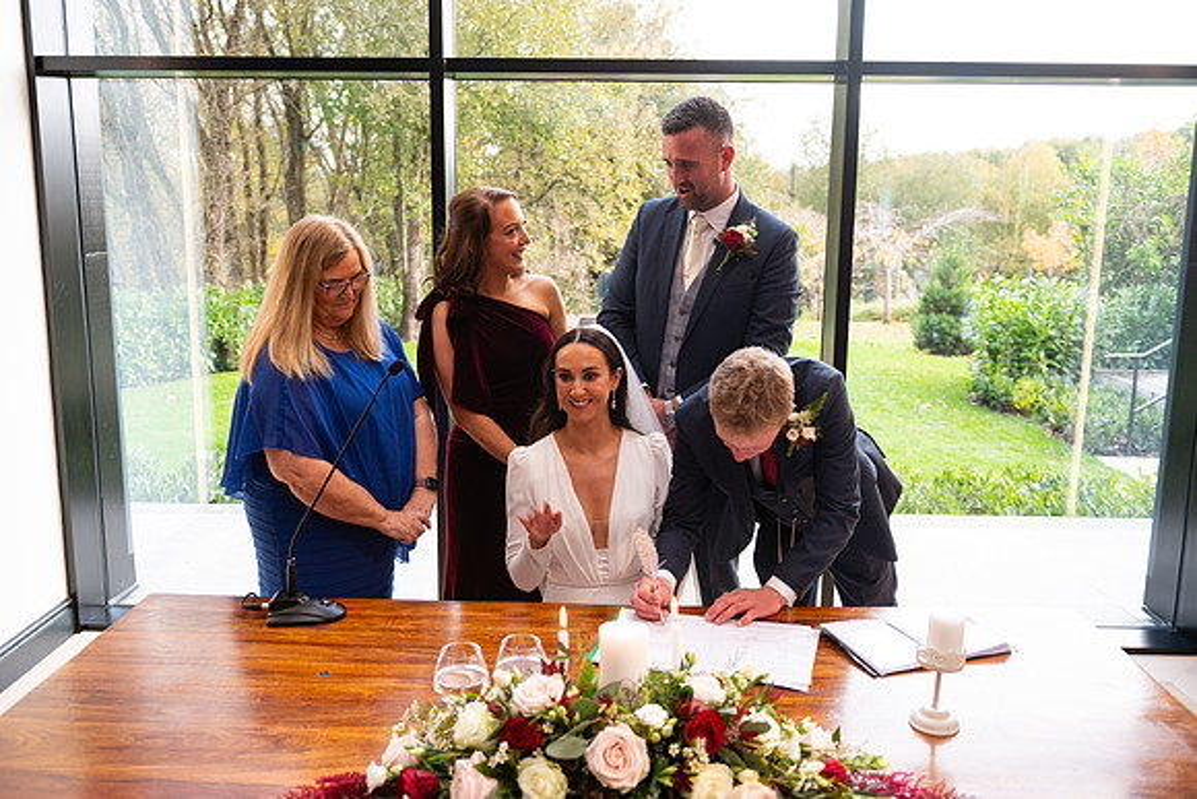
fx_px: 1064
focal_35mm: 32
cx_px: 598
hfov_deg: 58.7
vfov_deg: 41.1
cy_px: 400
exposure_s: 1/160
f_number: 3.5
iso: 640
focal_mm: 32
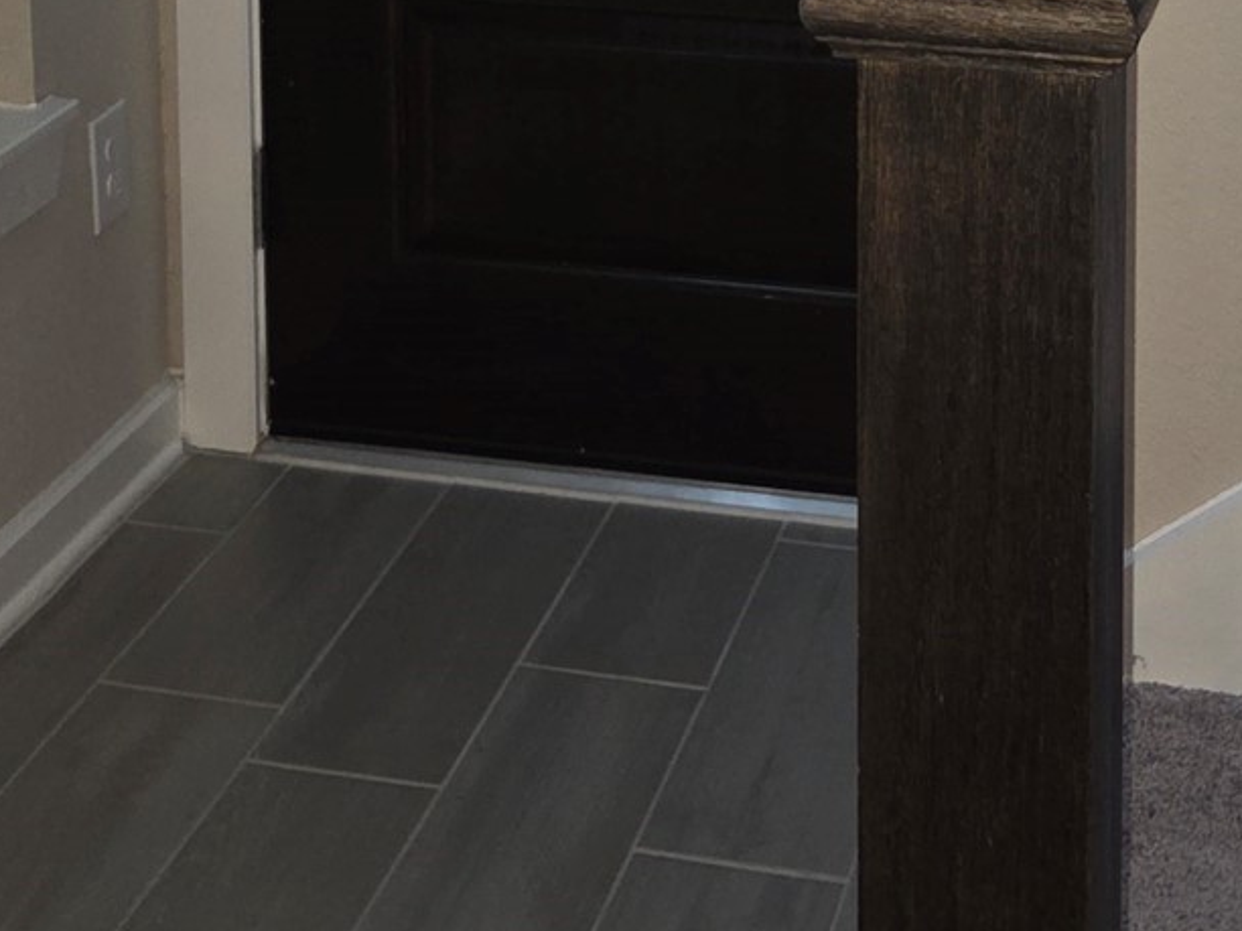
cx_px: 668
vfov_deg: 17.3
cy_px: -448
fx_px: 2763
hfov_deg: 25.3
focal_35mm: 77
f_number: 1.8
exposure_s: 1/18
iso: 125
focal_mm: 5.4
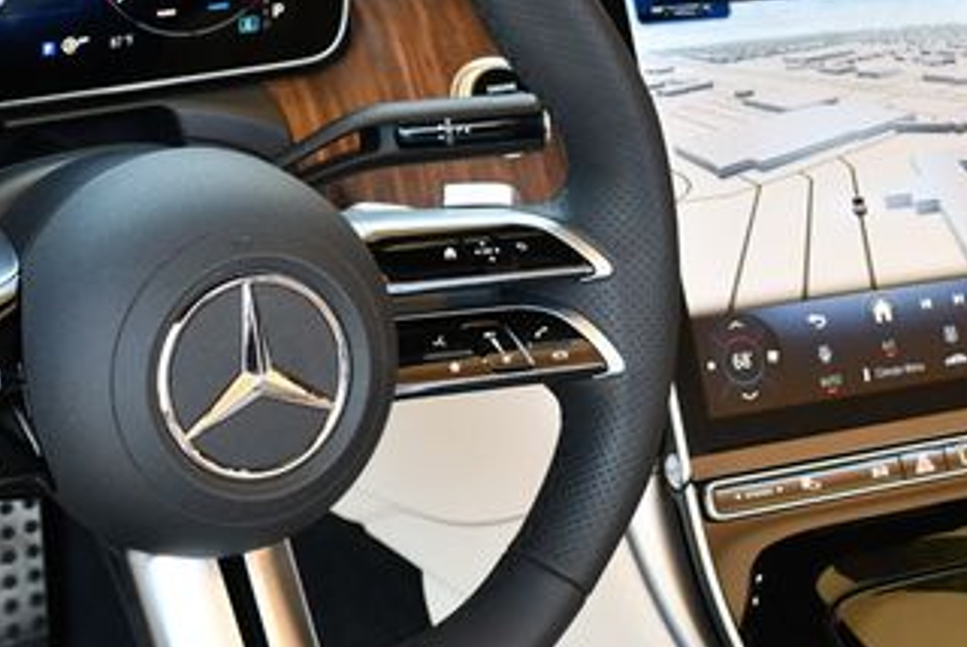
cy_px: 230
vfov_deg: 17.1
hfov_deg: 25.2
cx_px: 326
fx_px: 2151
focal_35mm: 80
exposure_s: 1/250
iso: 500
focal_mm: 20
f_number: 3.8
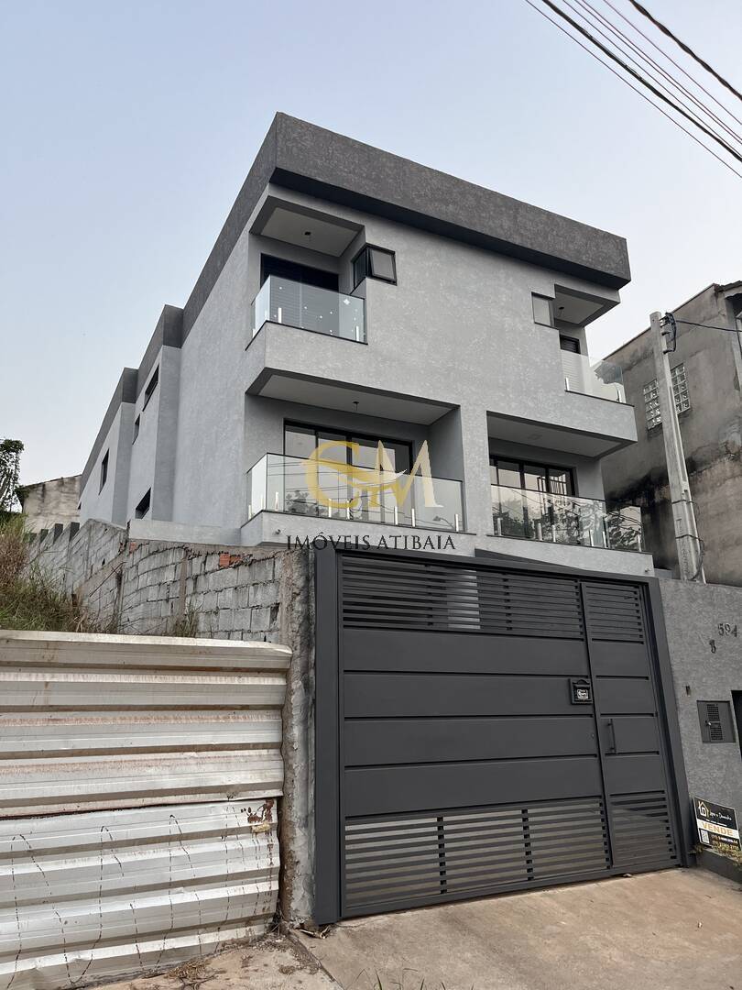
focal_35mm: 26
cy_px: 495
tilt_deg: +17.2
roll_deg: +0.9
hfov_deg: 53.1
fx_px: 743
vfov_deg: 67.3
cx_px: 371
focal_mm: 5.1
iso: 125
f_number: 1.6
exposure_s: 1/121
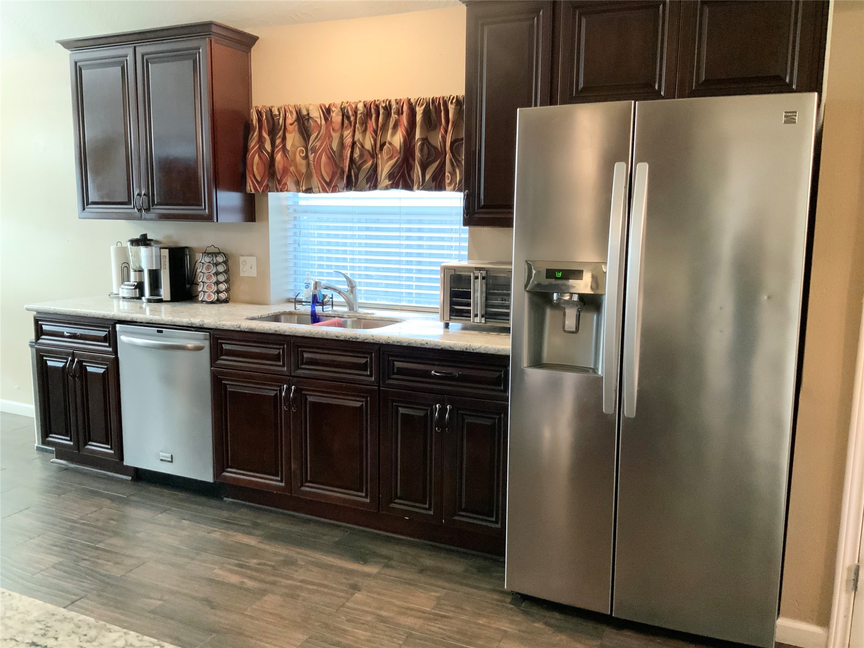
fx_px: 724
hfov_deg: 61.7
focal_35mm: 29
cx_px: 432
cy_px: 324
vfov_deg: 48.2
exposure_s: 1/30
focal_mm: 3
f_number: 1.8
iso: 320
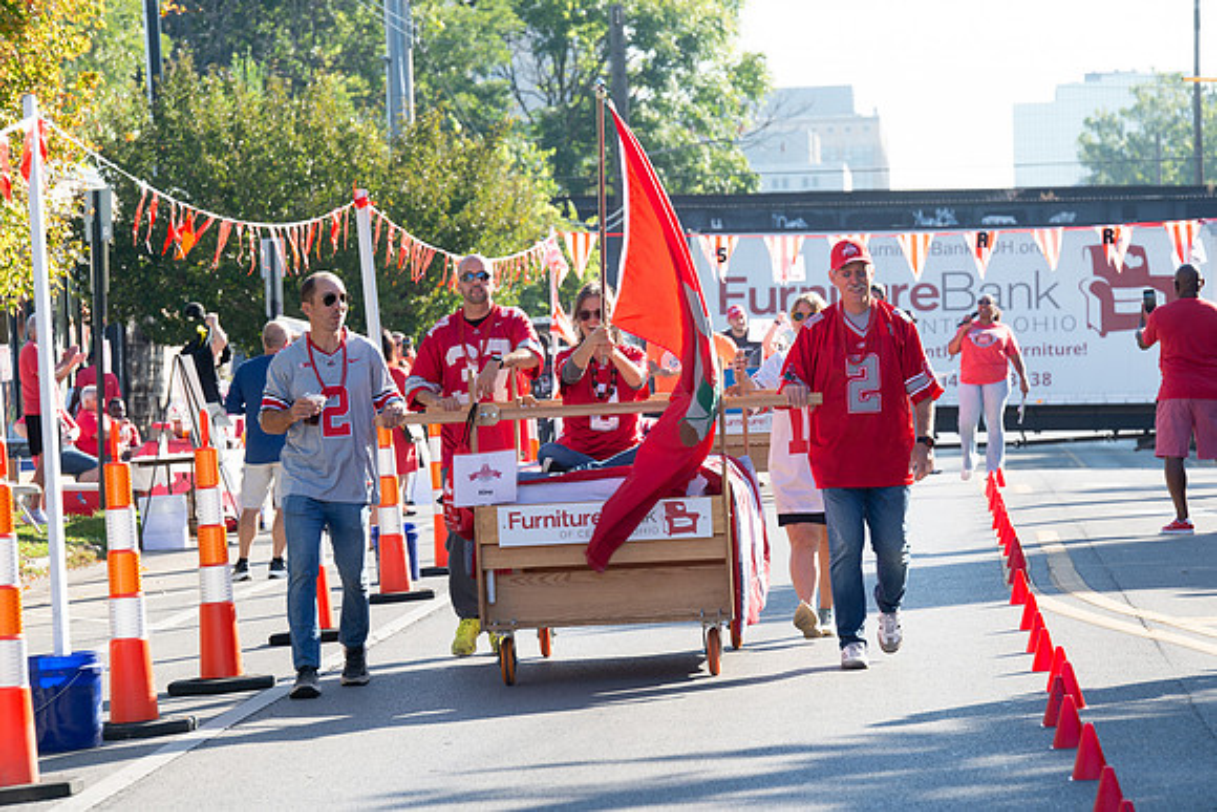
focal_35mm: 171
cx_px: 607
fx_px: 5785
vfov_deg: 8.0
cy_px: 409
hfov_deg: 12.0
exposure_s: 1/250
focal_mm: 155
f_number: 7.1
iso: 200
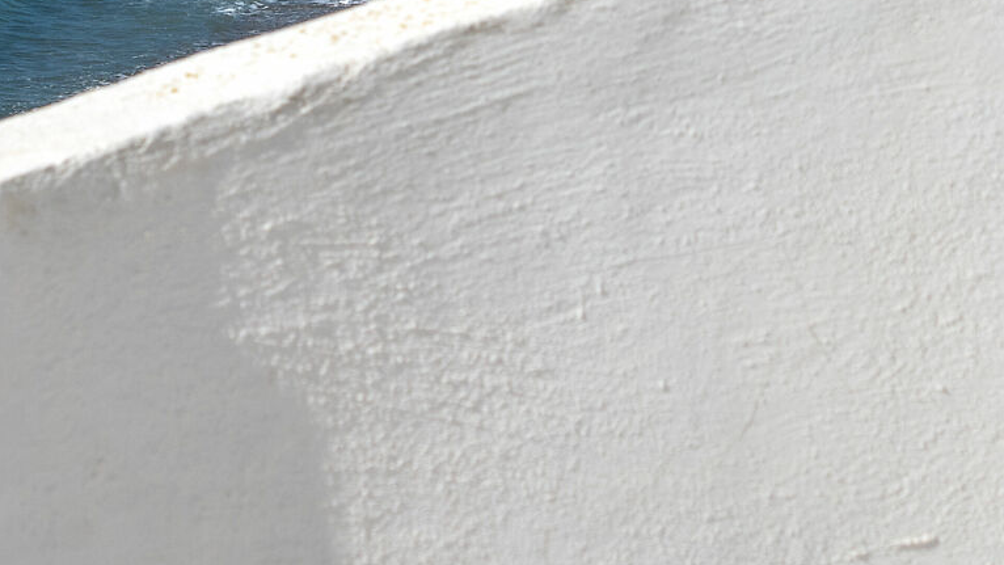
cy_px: -208
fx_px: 5245
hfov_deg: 10.9
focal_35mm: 197
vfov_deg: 6.1
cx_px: 313
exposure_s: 1/125
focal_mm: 40
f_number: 9
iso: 100
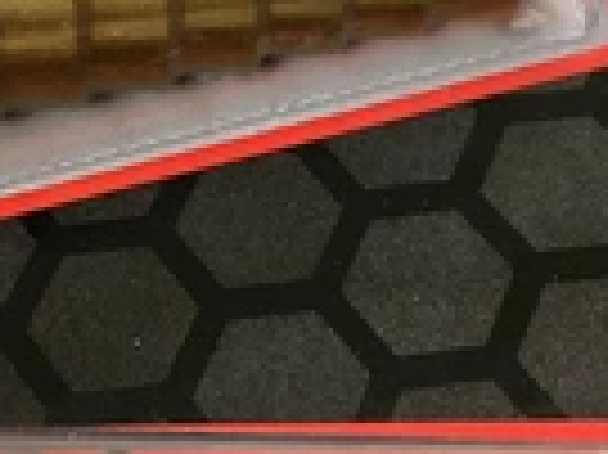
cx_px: 203
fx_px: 1614
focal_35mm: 92
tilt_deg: -60.4
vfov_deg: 16.0
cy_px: 171
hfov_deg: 21.2
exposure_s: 1/30
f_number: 2.4
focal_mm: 3.3
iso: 400
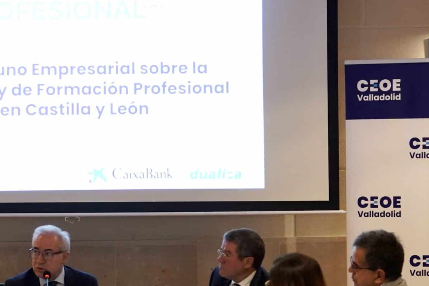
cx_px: 73
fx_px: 1788
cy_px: 155
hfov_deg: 13.6
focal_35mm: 150
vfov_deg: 9.2
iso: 4000
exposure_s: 1/80
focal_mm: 59
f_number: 4
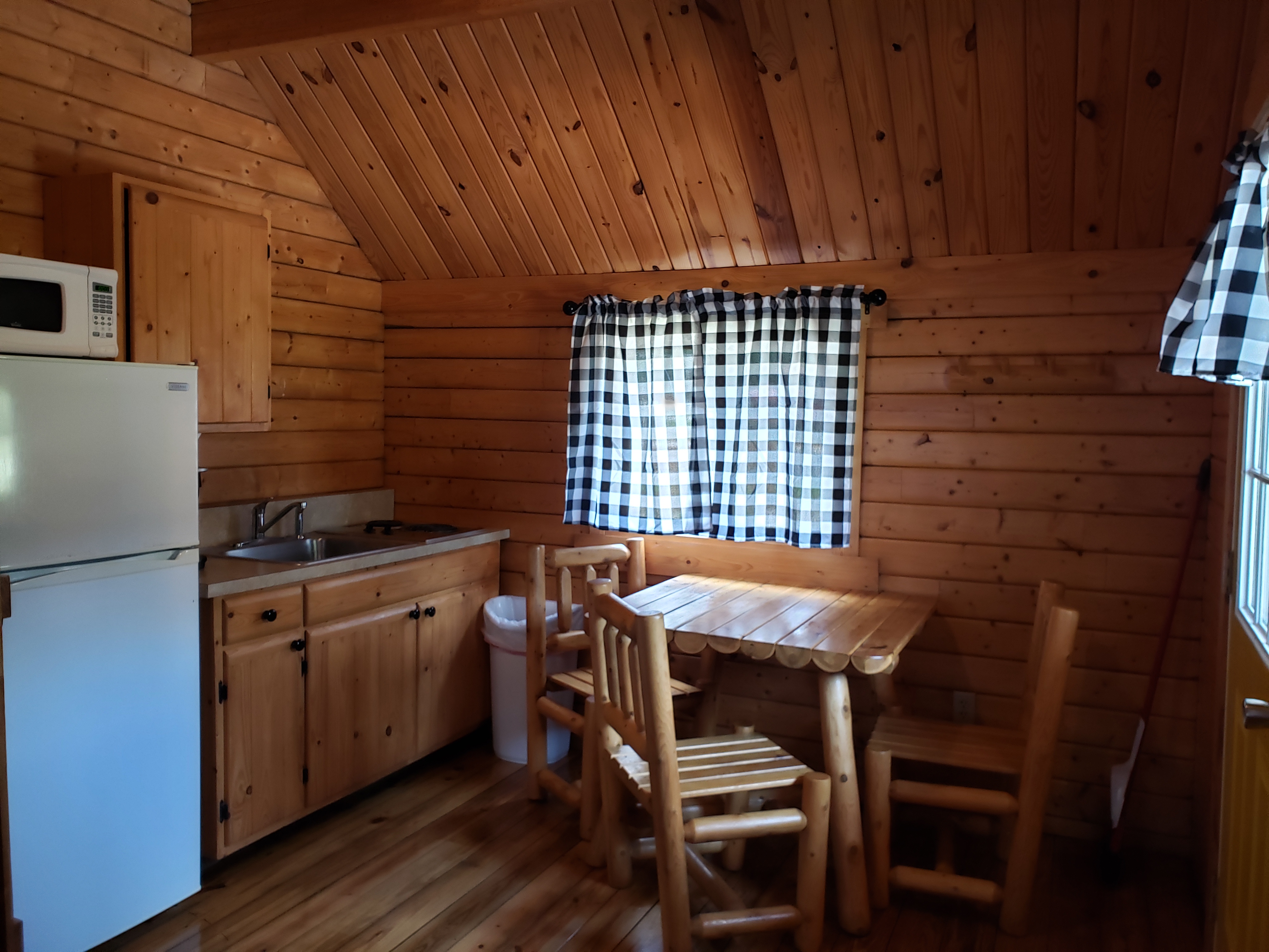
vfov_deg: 53.1
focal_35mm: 26
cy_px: 476
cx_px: 634
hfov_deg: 67.3
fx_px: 953
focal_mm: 4.3
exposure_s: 1/60
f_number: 2.4
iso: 320
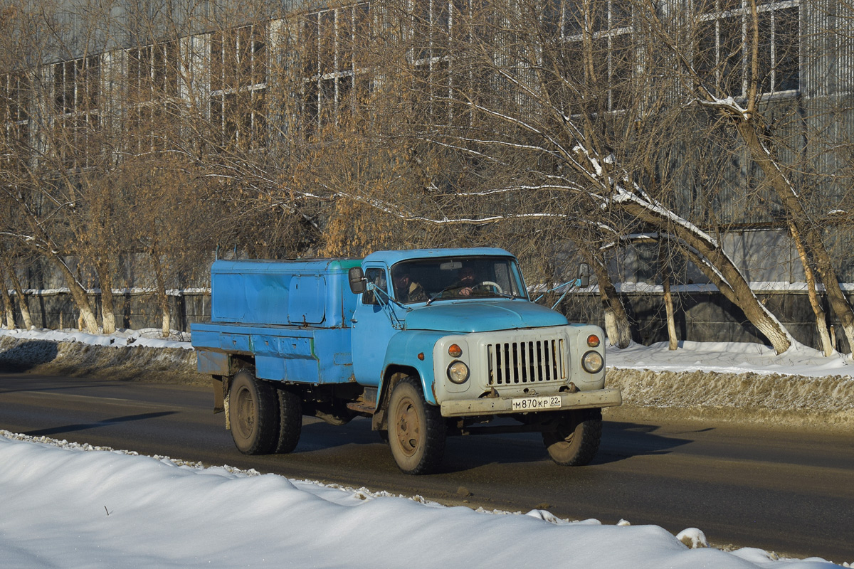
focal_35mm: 82
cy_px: 284
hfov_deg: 24.6
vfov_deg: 16.6
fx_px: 1957
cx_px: 427
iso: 100
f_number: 6.3
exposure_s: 1/800
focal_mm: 55
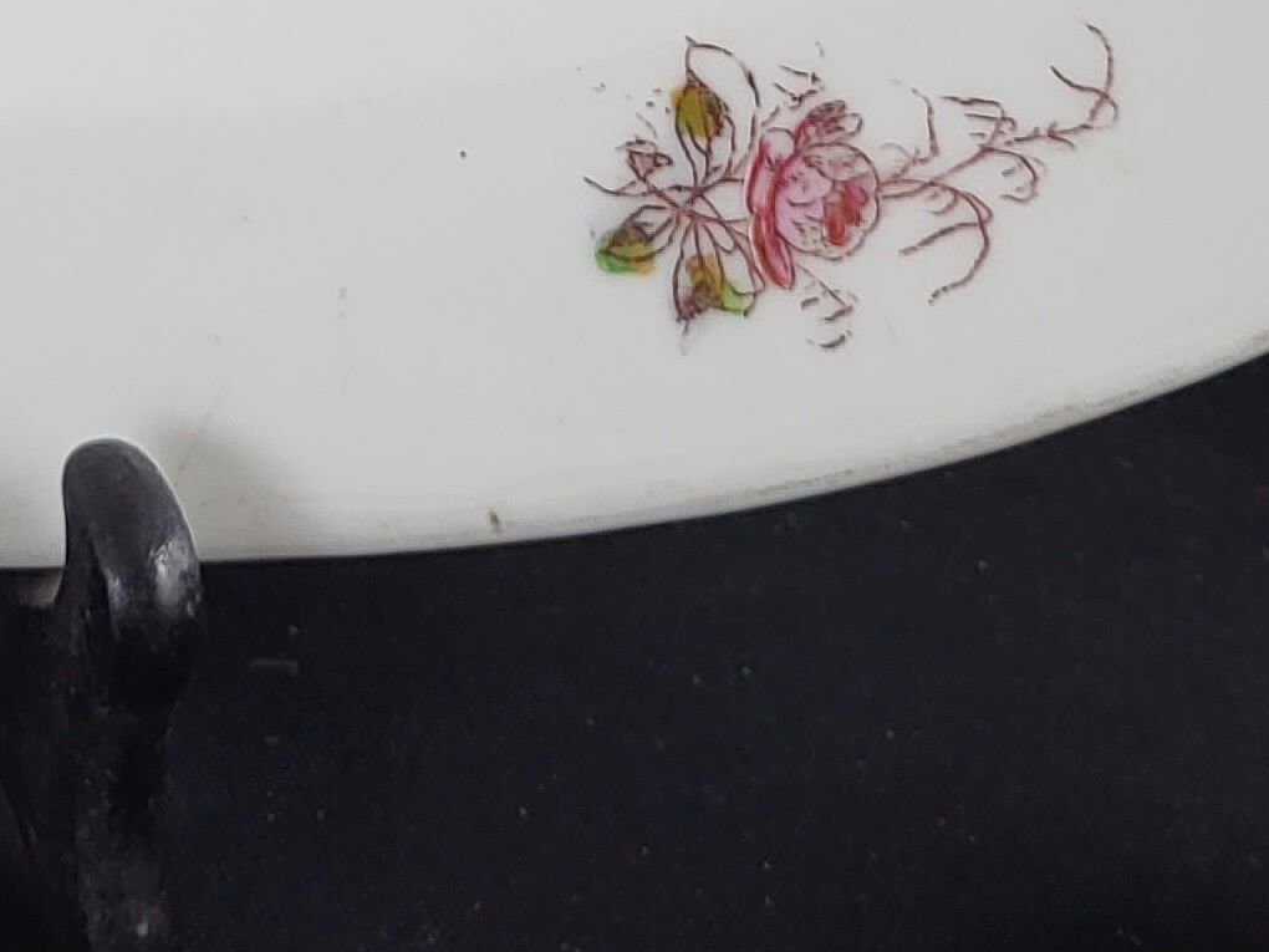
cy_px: -834
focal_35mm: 102
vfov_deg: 13.0
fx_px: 3739
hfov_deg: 18.8
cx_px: 19
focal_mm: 5.4
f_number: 1.8
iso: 160
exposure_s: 1/50
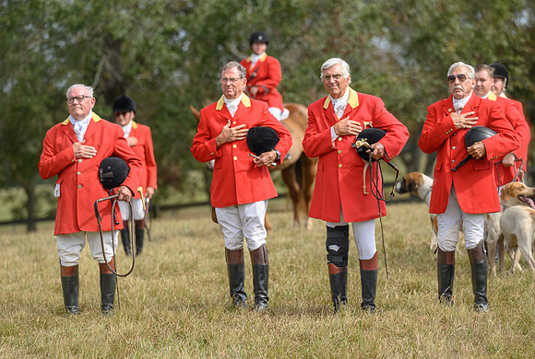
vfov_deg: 6.3
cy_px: 196
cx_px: 251
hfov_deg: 9.3
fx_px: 3272
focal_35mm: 220
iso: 200
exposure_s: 1/500
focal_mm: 200
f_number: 4.5
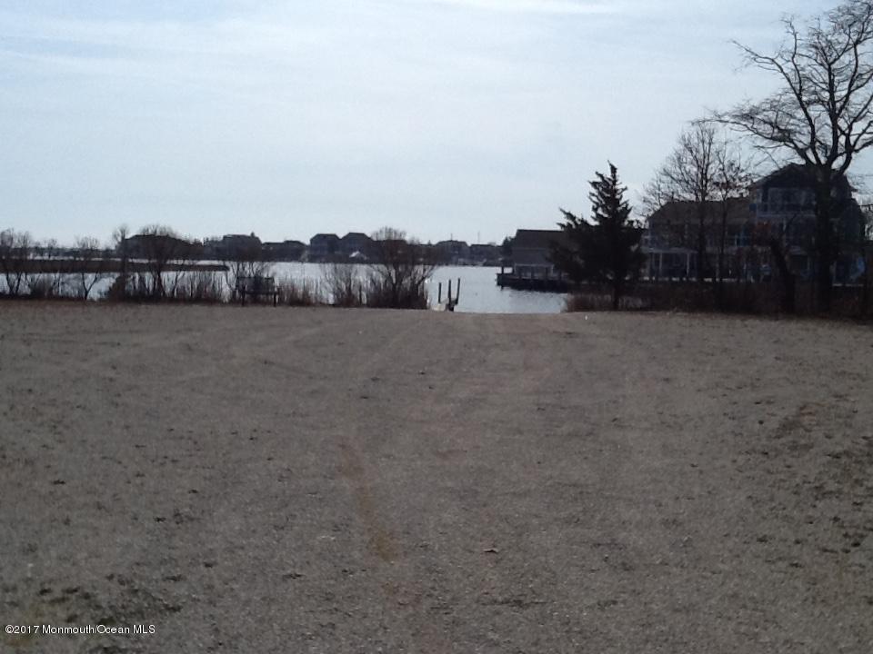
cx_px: 436
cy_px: 327
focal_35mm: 44
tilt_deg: -4.3
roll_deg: -0.3
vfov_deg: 32.9
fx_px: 1110
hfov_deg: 42.9
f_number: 2.4
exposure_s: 1/4464
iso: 40
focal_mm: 2.03
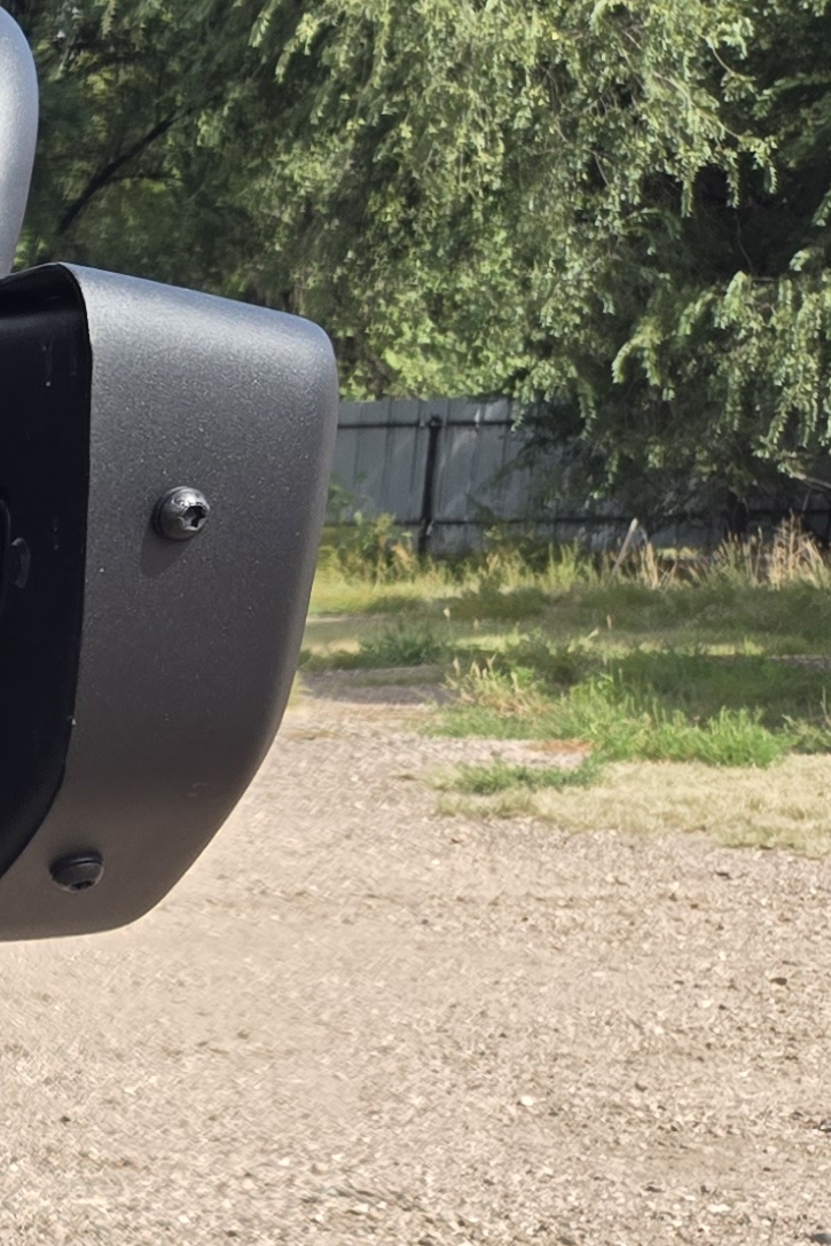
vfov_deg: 22.7
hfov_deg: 11.5
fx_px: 3046
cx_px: -1426
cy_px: 1075
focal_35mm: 88
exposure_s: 1/575
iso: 25
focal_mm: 5.4
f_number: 1.8
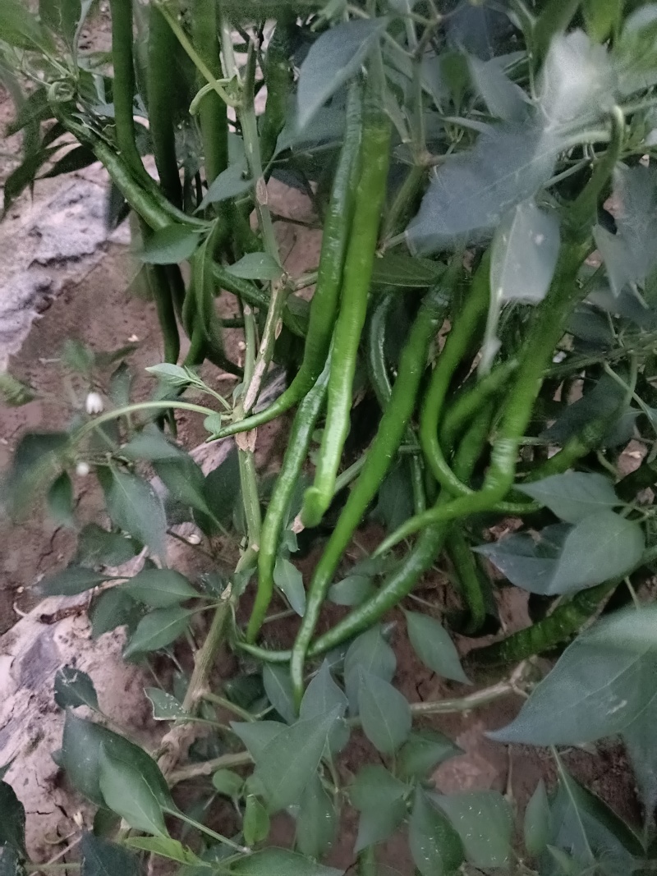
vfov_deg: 67.3
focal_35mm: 26
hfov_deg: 53.1
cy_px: 438
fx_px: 658
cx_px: 328
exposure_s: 1/14.3
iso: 10300
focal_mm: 4.05
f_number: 1.8
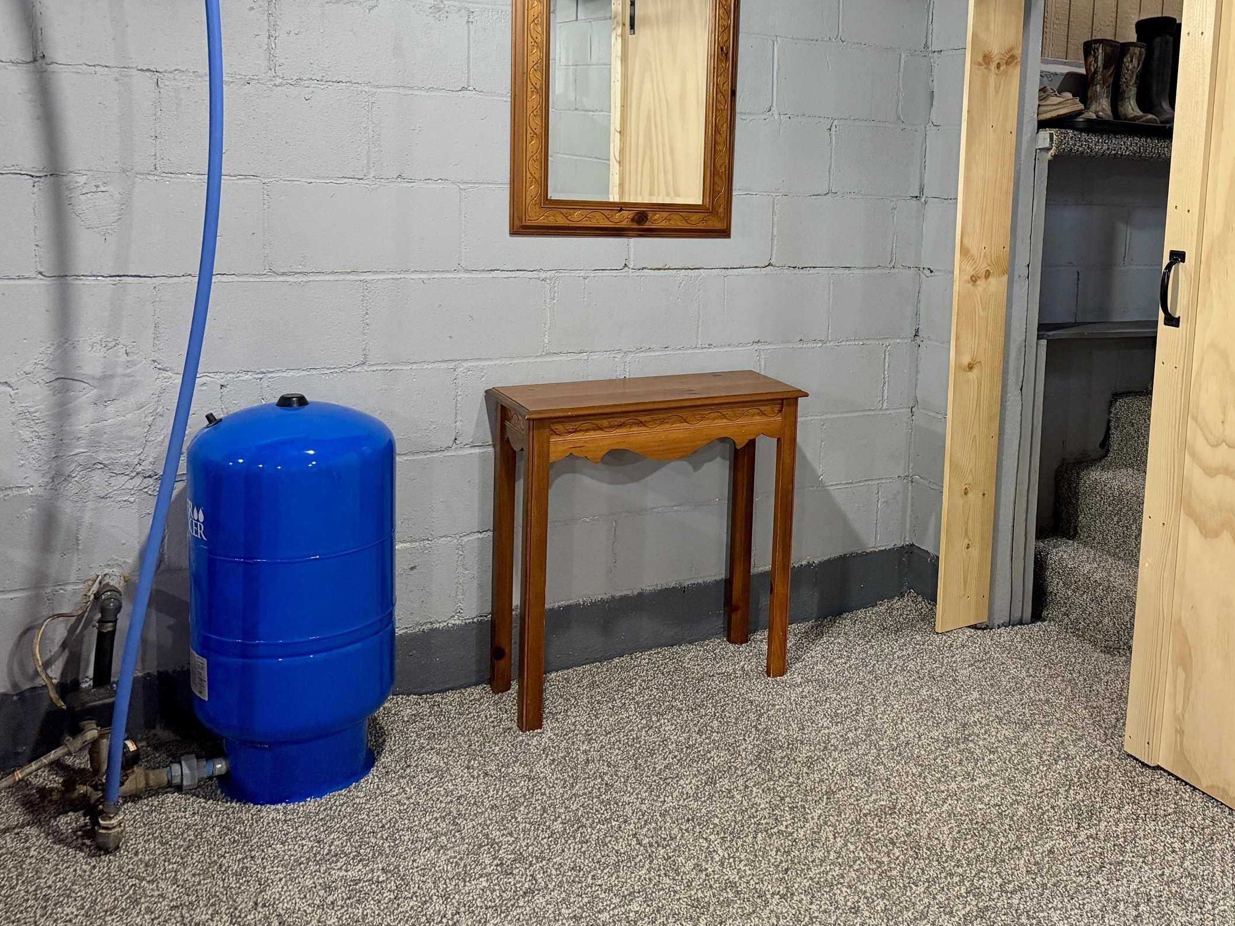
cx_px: 885
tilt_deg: -7.0
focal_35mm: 35
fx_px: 1249
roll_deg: -2.4
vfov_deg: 40.2
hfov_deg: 51.0
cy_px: 306
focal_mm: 6.76
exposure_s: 1/60
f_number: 1.78
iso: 500
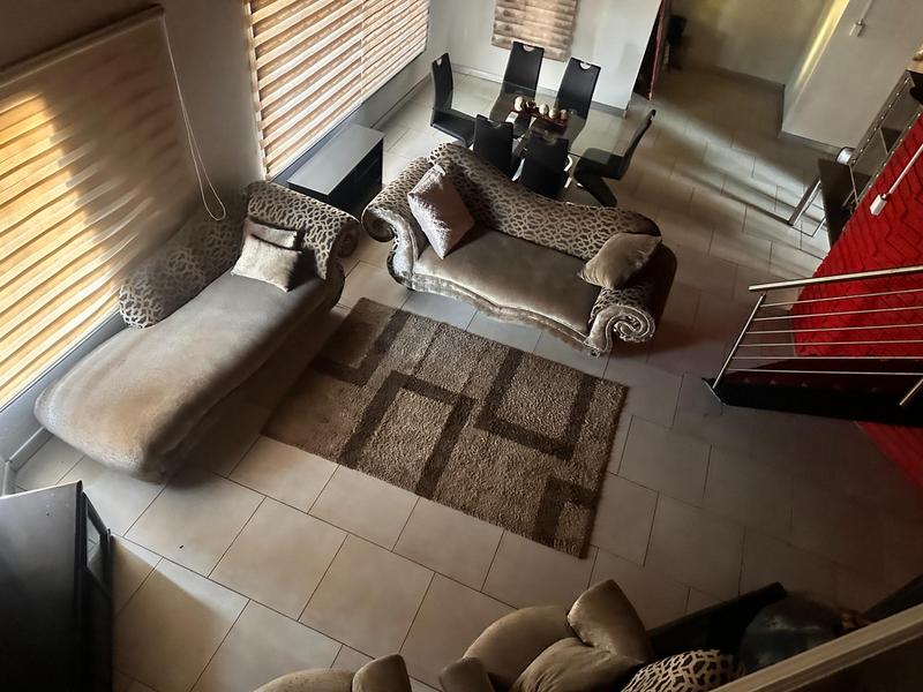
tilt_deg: -45.8
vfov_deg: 56.8
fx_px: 640
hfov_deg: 71.6
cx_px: 462
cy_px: 346
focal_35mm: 24
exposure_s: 1/30
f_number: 1.78
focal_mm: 6.86
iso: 1600
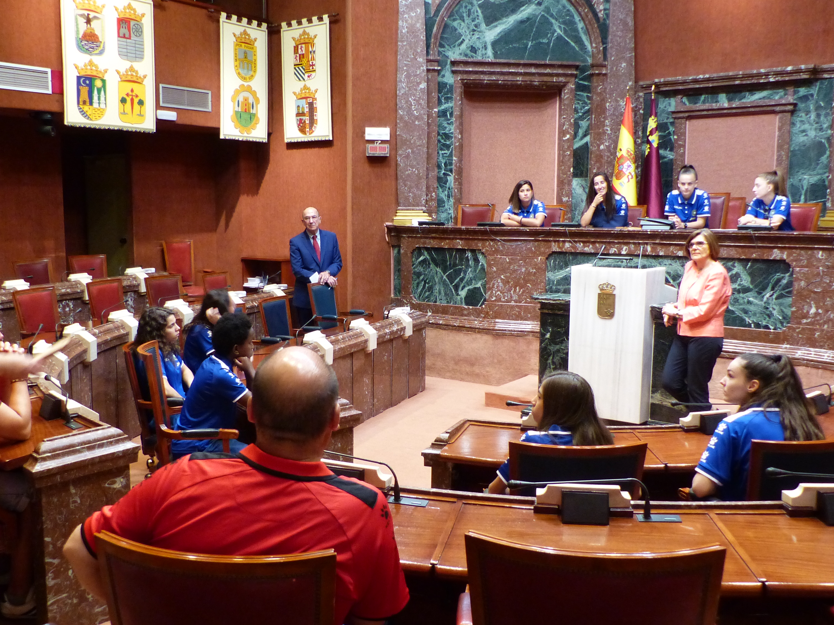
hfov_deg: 55.3
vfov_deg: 43.0
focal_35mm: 33
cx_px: 392
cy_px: 316
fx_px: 795
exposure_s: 1/15
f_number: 2.8
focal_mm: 4.5
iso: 400
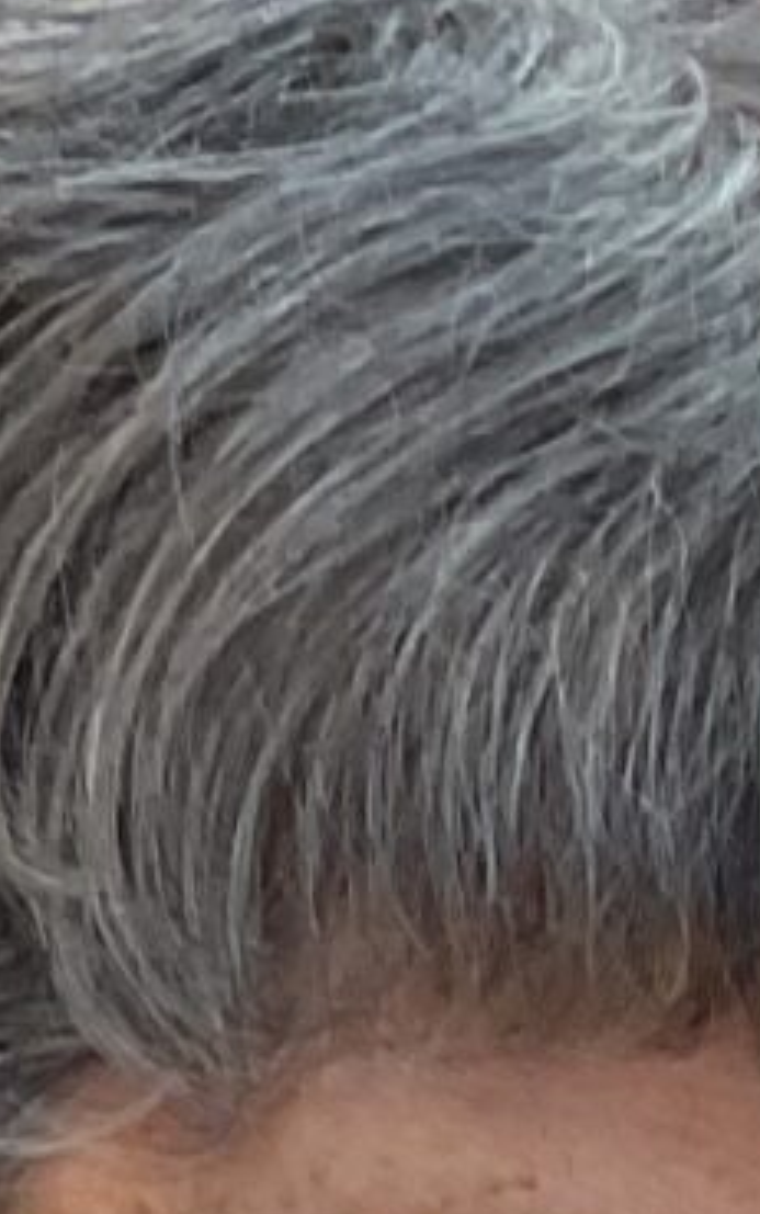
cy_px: 3102
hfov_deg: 6.2
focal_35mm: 213
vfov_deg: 8.8
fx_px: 7051
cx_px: 599
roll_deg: -0.7
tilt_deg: -25.2
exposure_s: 1/60
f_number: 1.8
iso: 50
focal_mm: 3
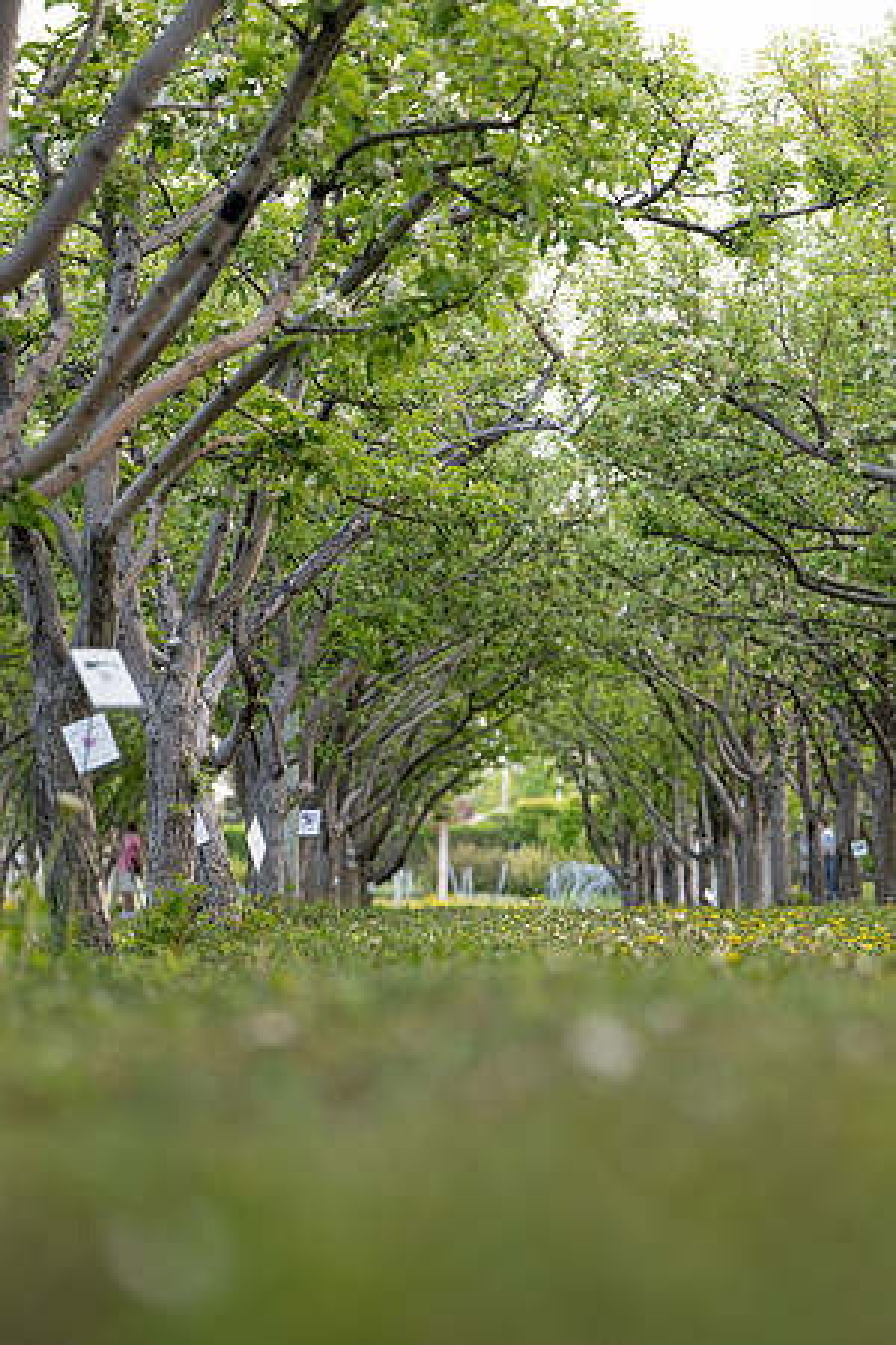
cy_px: 672
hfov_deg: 15.5
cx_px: 448
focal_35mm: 88
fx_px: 3285
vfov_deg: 23.1
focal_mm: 88
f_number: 4
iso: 1250
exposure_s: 1/1250
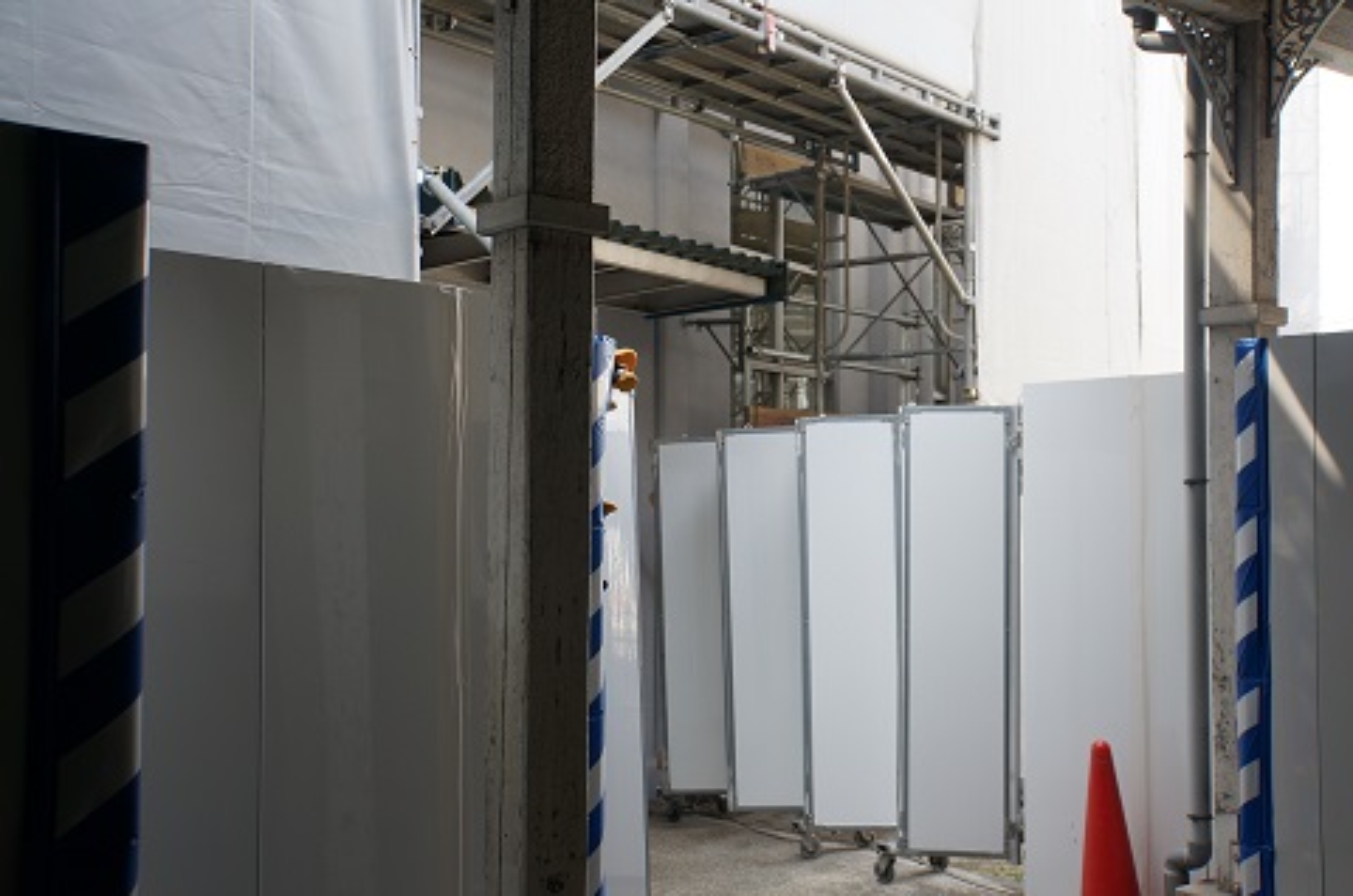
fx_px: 1429
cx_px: 676
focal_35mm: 38
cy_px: 448
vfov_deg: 34.8
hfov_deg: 50.7
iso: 100
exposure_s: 1/60
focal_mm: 25.4
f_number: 4
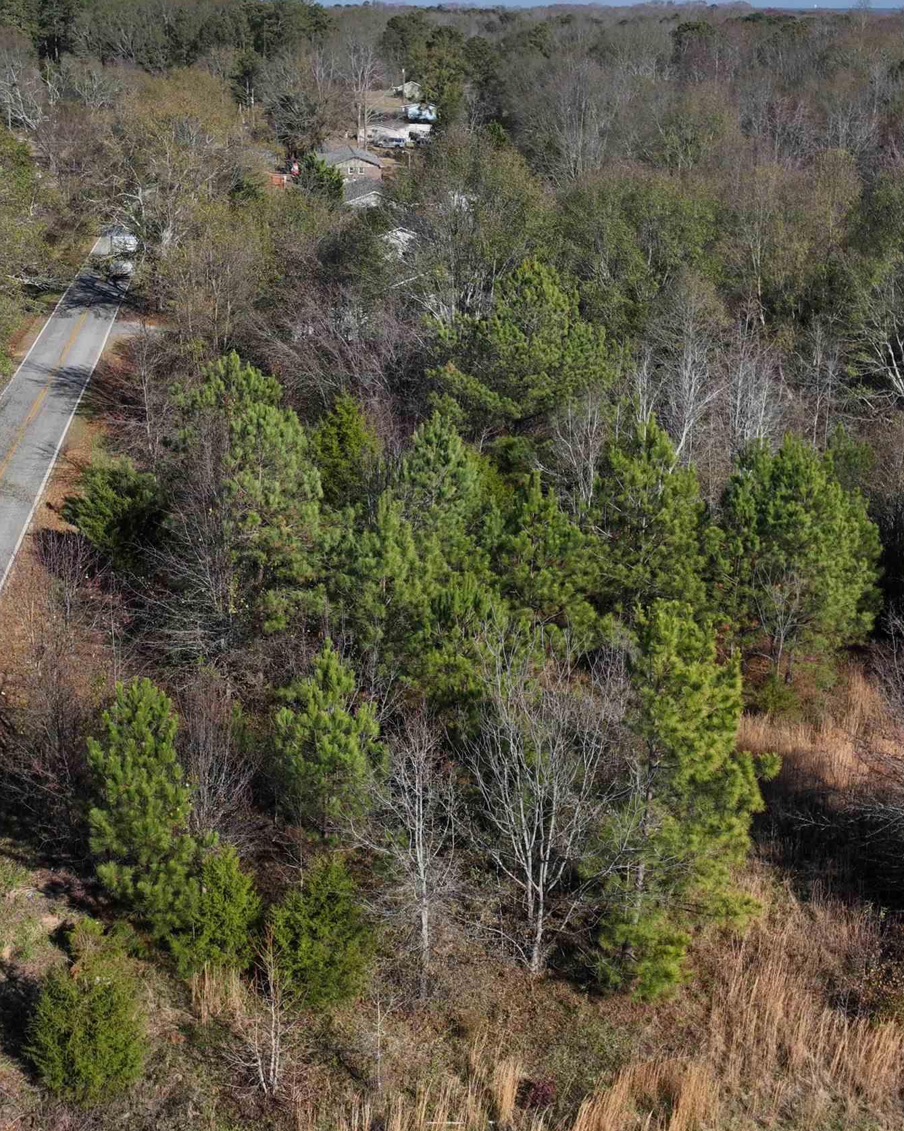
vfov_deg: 42.7
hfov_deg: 34.7
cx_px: 329
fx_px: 1438
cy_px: 447
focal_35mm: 43
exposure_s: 1/320
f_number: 2.8
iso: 110
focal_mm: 12.29
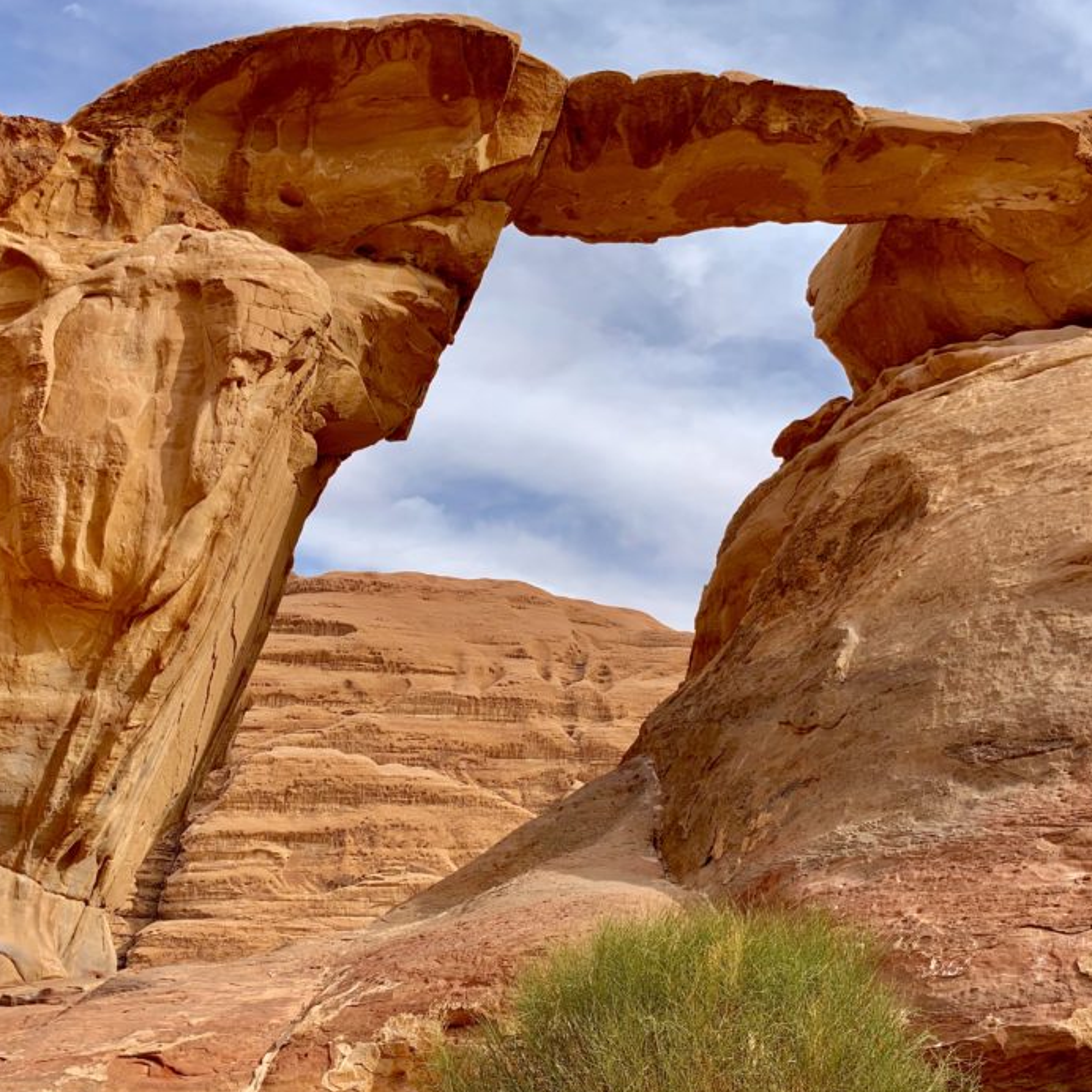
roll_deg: -1.5
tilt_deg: +18.5
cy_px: 554
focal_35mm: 34
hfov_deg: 48.4
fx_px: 1213
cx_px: 492
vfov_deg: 48.4
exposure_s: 1/2160
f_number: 1.8
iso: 25
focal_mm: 4.25
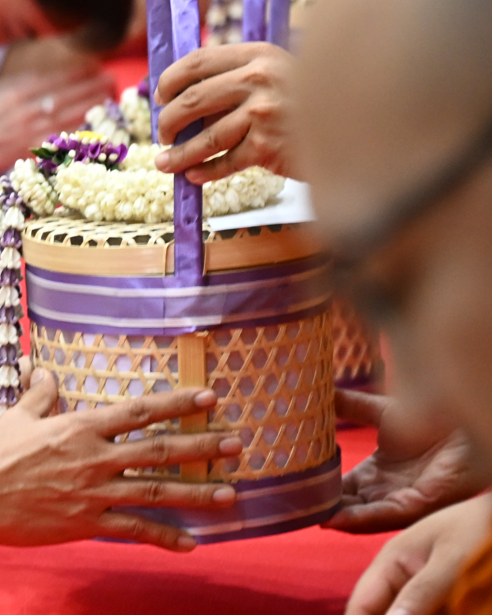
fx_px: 7080
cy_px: 175
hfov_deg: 3.9
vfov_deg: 5.0
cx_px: -489
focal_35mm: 389
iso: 3200
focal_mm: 120
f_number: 4
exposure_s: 1/100
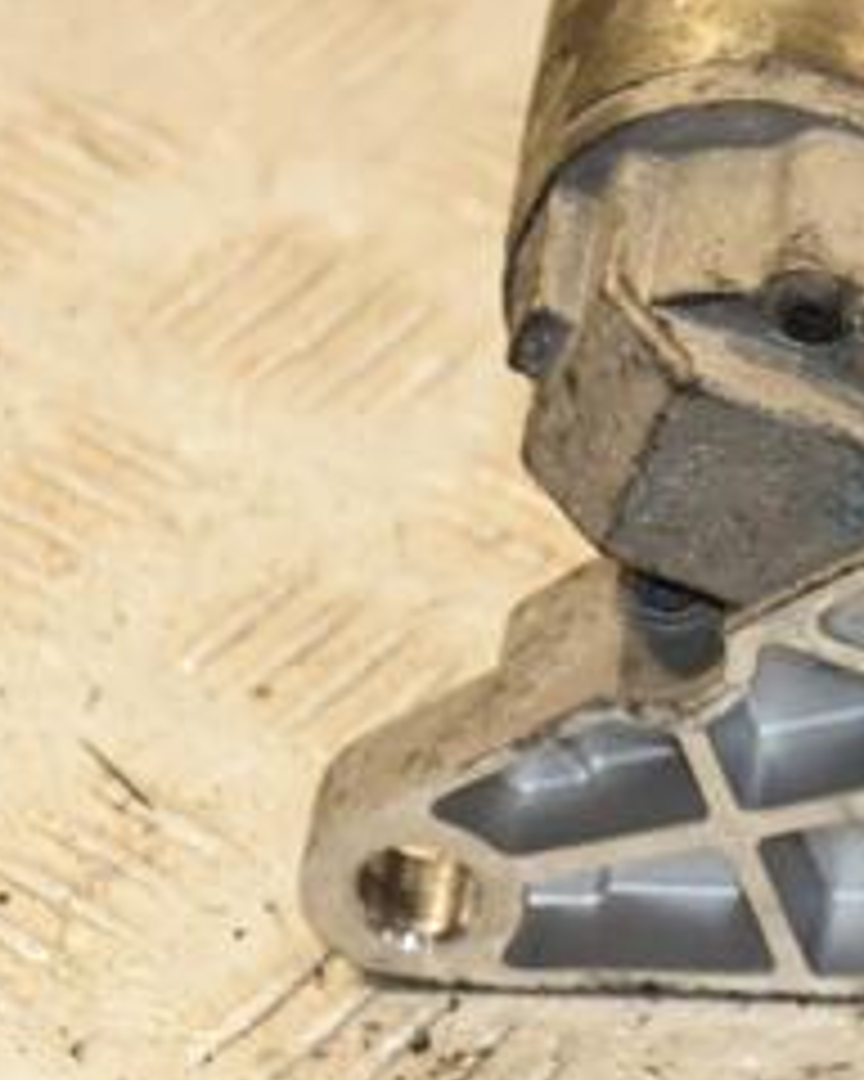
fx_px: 8444
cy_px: 486
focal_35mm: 264
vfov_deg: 7.3
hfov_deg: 5.8
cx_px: 958
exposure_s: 1/200
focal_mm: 75
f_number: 5.3
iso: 800
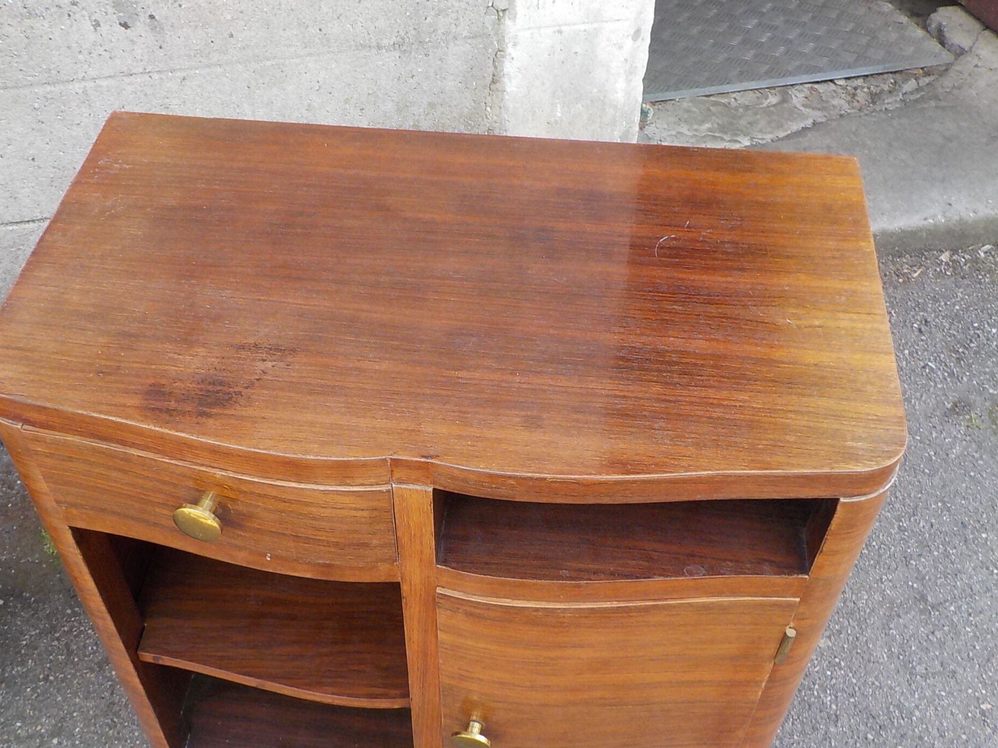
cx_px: 457
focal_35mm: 37
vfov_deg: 38.5
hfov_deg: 50.1
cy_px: 454
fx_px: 1067
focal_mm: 4.1
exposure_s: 1/125
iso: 125
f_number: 3.3
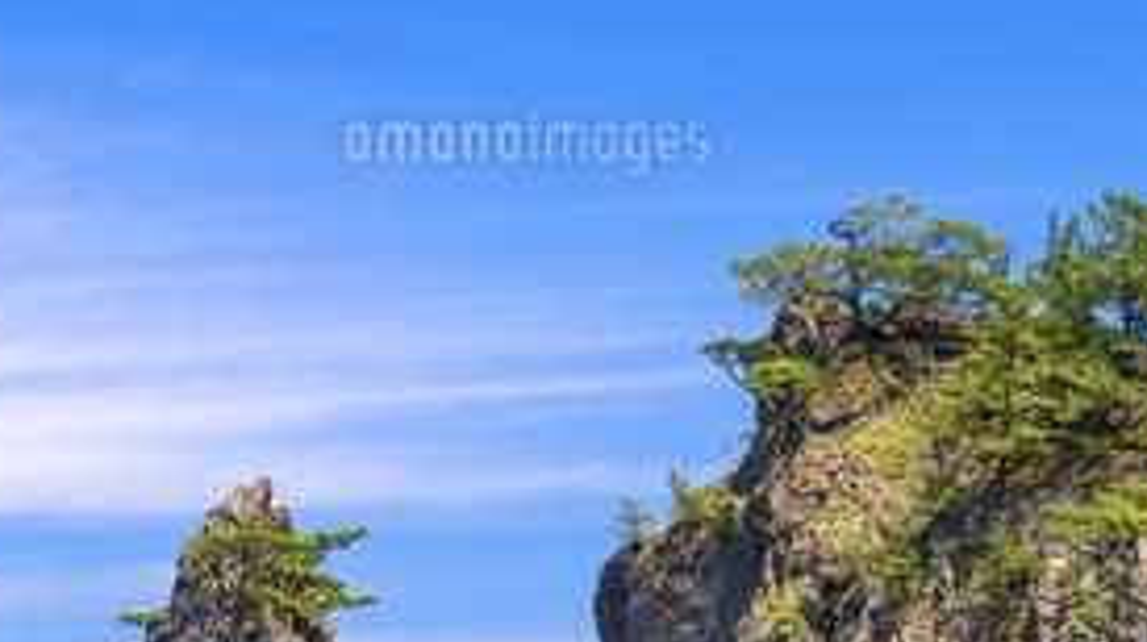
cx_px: 1072
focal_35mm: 110
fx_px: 3342
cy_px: 780
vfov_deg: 10.8
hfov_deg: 19.1
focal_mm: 45
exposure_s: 1/25
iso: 100
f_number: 10
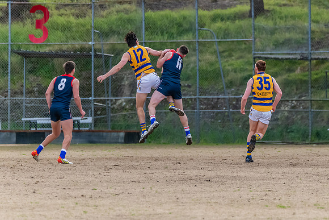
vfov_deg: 2.3
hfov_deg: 3.4
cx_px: 210
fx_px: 5474
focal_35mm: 599
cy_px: 74
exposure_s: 1/2000
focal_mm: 400
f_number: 6
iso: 2800
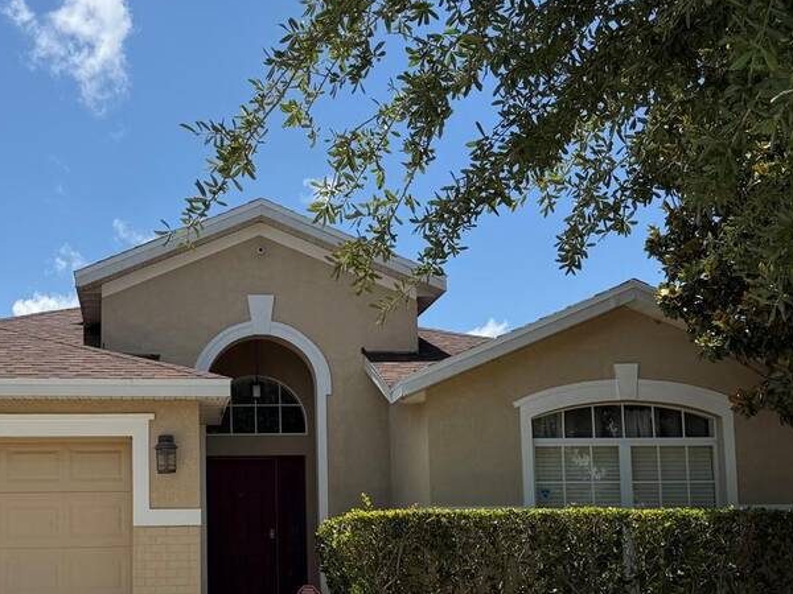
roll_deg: +1.3
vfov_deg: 29.7
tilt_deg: +6.2
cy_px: 451
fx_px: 1100
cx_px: 250
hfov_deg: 39.1
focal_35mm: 48
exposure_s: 1/6711
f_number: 1.78
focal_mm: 6.76
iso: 80
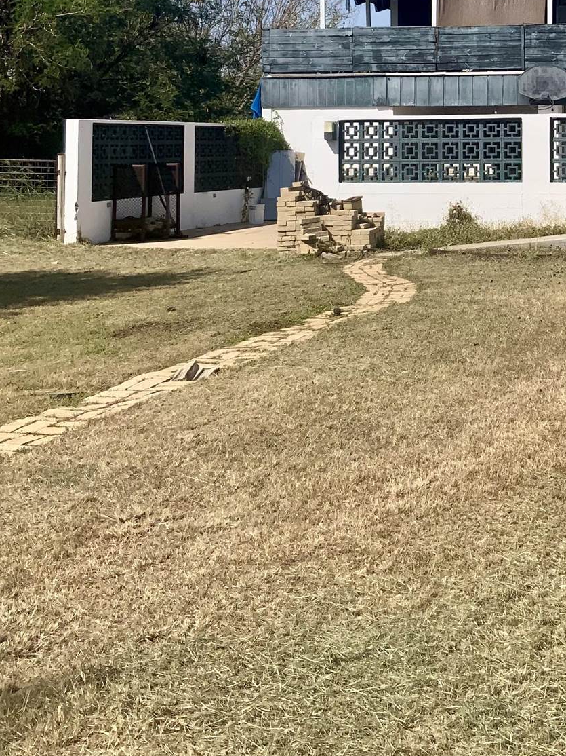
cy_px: 110
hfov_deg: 23.6
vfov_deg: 31.0
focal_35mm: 60
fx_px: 1309
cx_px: 540
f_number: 1.8
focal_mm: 3
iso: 20
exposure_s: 1/2427
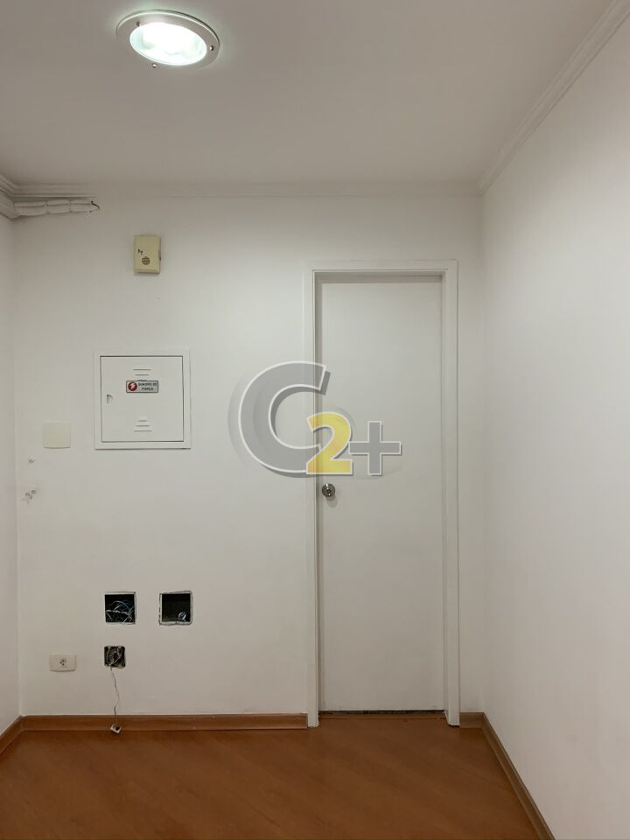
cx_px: 315
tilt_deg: +1.5
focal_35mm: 26
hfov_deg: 53.1
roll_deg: +1.4
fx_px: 631
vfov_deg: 67.3
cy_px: 420
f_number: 1.8
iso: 200
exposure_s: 1/60
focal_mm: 4.25
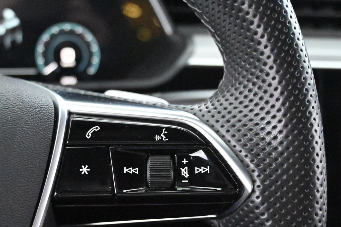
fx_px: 500
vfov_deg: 25.4
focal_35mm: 53
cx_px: 134
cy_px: 168
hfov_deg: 37.5
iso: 20000
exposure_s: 1/40
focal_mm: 23
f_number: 4.2
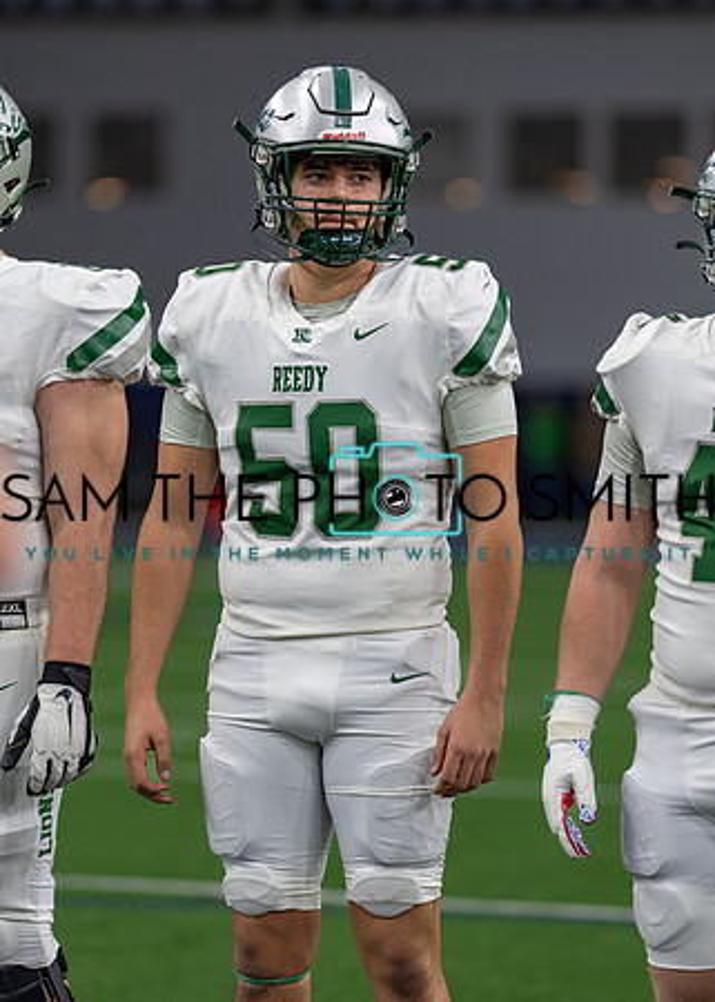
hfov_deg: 7.3
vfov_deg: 10.2
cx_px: 358
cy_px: 501
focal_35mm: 198
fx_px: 5635
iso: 400
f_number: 1.8
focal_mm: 135
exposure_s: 1/640
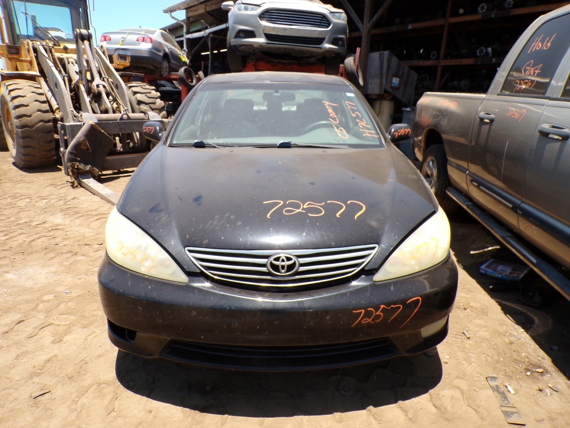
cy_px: 214
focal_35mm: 24
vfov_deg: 56.8
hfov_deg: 71.6
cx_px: 285
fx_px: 395
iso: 100
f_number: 4.4
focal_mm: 4.3
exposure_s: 1/280
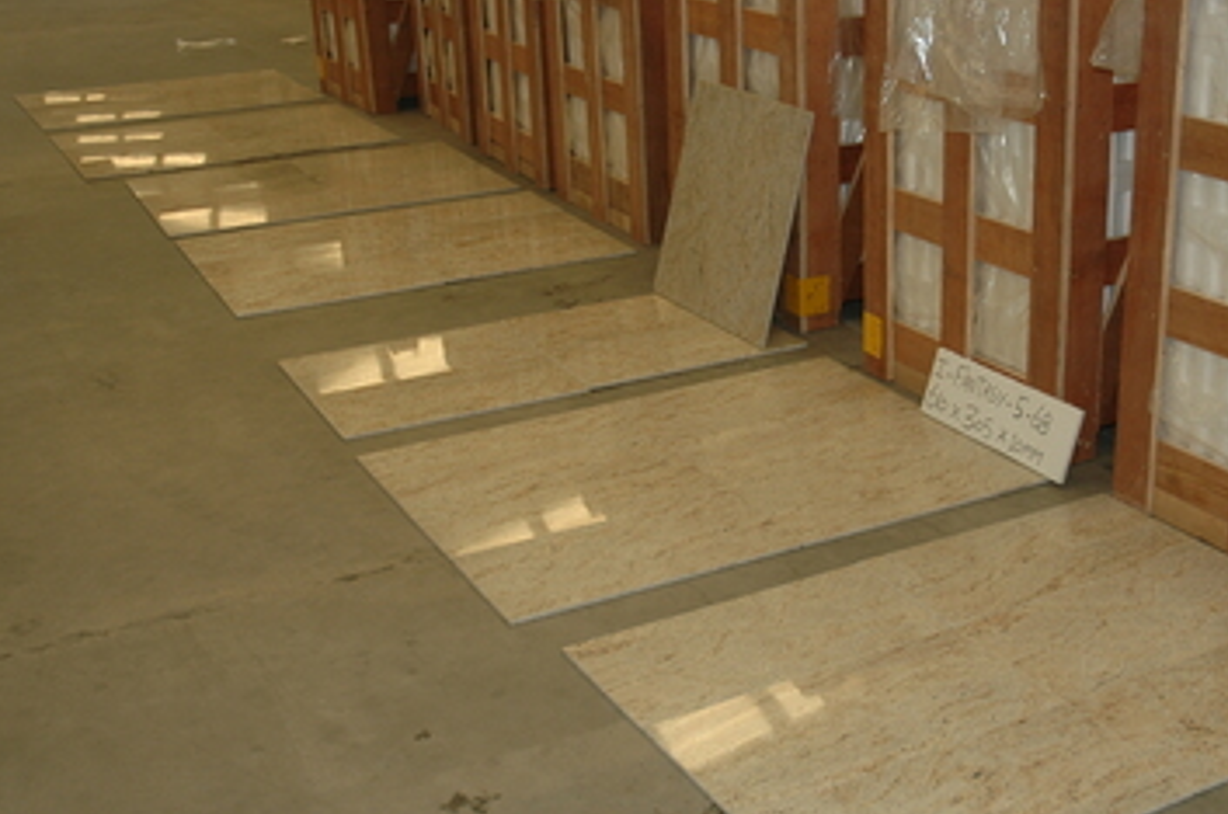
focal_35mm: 51
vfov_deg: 26.4
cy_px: 459
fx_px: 1737
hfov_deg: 38.7
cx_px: 758
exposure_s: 1/60
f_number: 3.8
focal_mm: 24
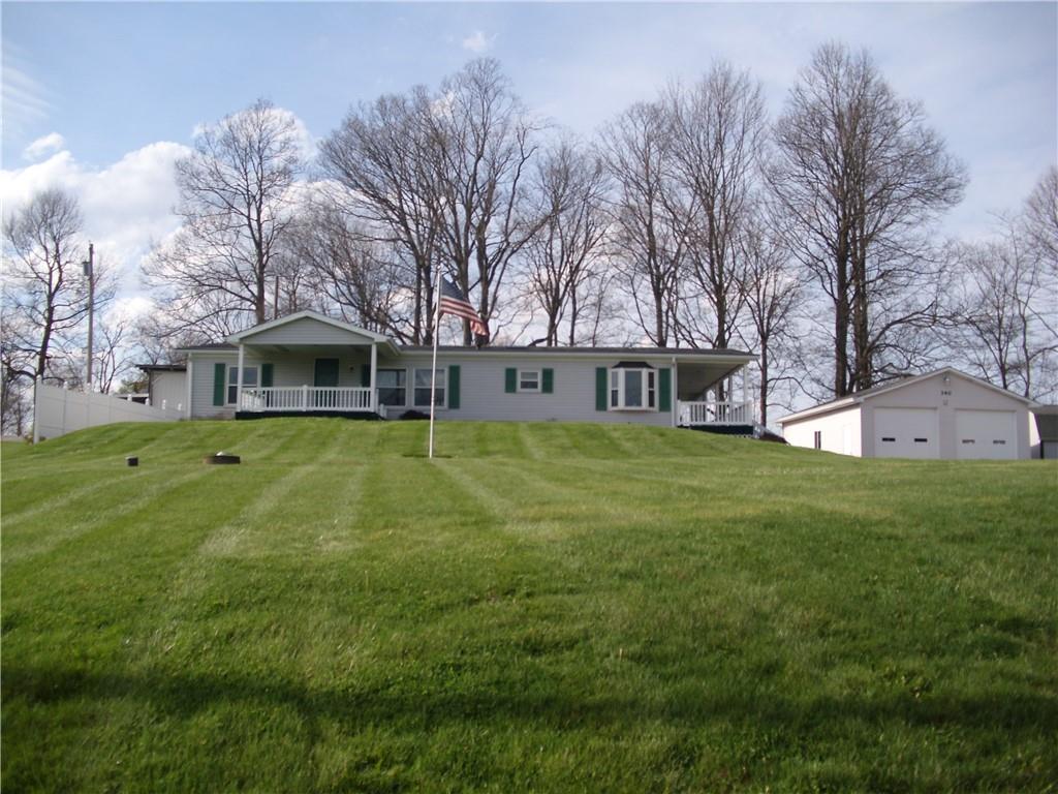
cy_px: 397
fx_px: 1100
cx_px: 529
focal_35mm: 36
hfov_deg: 51.4
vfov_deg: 39.7
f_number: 7.8
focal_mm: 6.3
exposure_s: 1/160
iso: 80
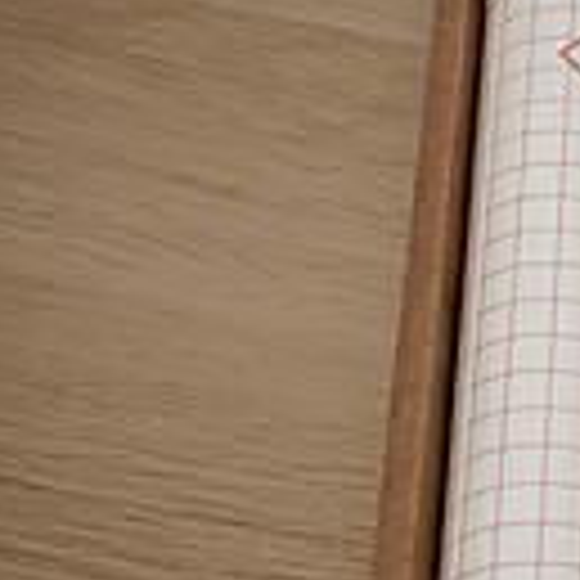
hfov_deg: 13.5
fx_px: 2104
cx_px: 1142
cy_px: 396
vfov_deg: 15.7
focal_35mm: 111
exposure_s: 1/200
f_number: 2.8
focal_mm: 19
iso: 200
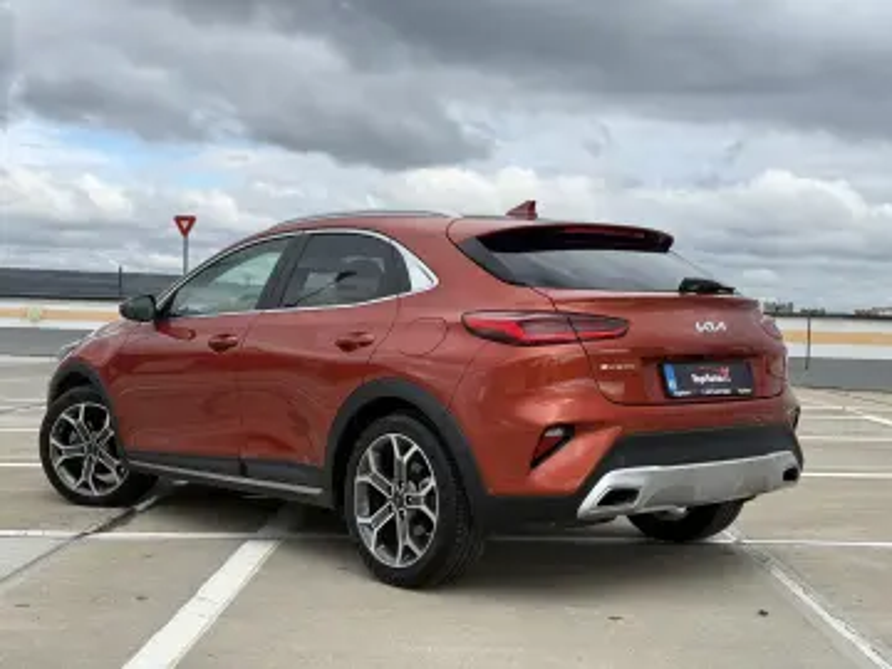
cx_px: 446
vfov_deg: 30.3
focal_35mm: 48
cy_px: 334
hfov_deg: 39.7
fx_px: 1237
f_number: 1.78
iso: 80
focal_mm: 6.76
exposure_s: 1/2762
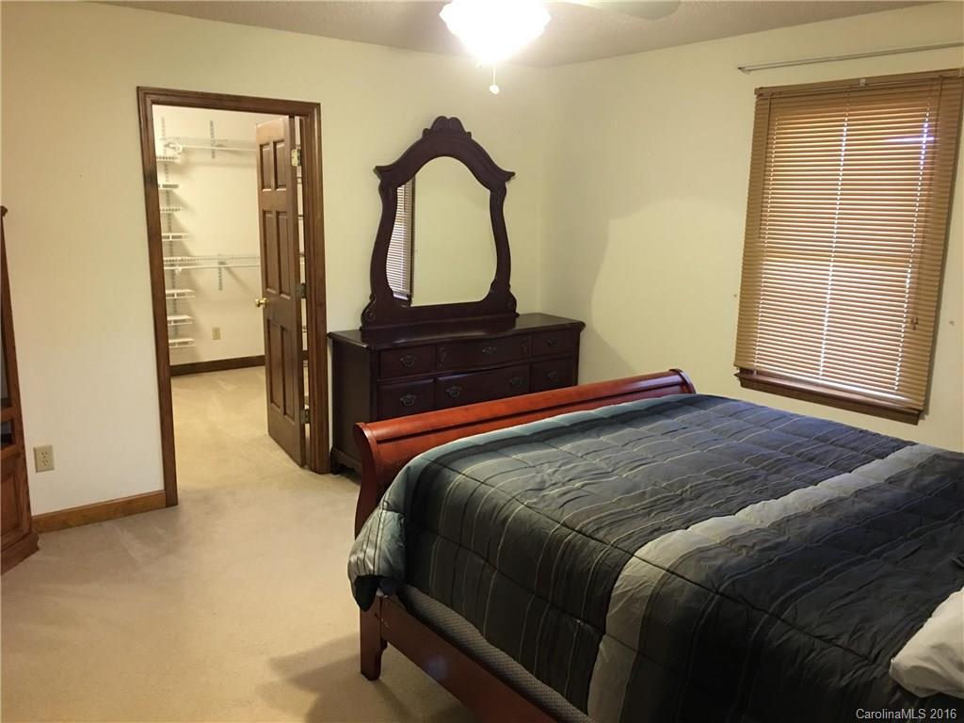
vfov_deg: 48.2
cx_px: 482
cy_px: 362
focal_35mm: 29
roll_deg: -0.8
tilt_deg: -11.2
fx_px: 808
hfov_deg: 61.7
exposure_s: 1/4
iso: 50
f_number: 2.2
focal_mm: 4.15
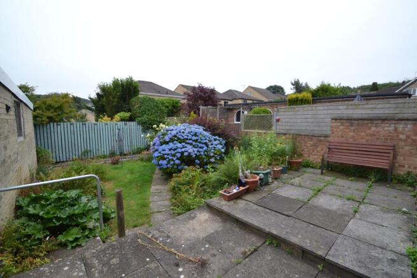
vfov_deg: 77.4
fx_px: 174
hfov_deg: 100.4
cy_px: 139
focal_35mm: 15
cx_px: 208
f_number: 5.6
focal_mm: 10
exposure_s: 1/125
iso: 110
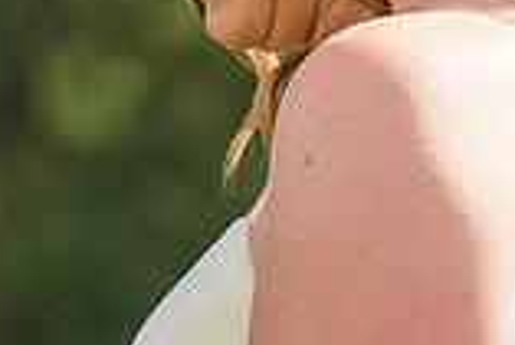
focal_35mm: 787
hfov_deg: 2.6
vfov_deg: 1.7
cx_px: -443
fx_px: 11269
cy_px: 496
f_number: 4.5
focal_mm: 102
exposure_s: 1/1600
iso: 400
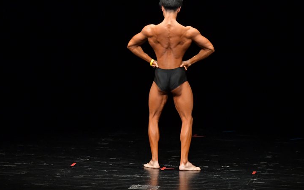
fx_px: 2452
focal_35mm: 296
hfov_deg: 7.1
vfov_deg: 4.4
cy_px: 87
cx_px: 153
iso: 4000
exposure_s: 1/400
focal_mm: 180
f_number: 5.6
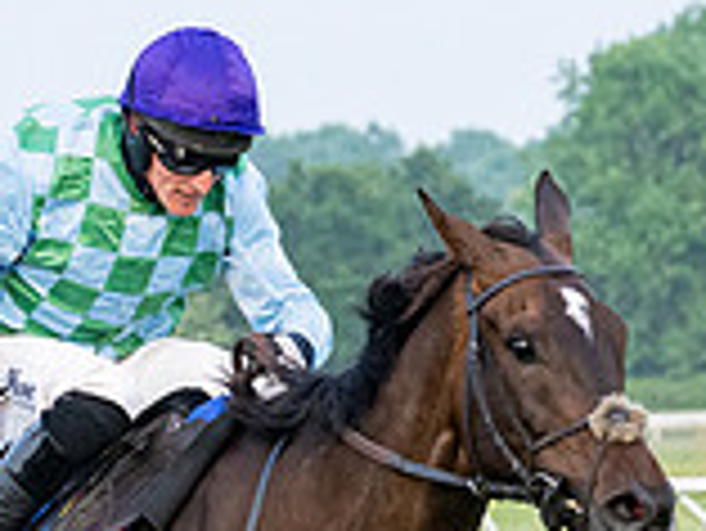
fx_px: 8920
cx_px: 159
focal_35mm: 437
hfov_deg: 4.5
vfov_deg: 3.4
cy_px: 615
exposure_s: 1/1600
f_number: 4
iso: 1250
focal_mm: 70
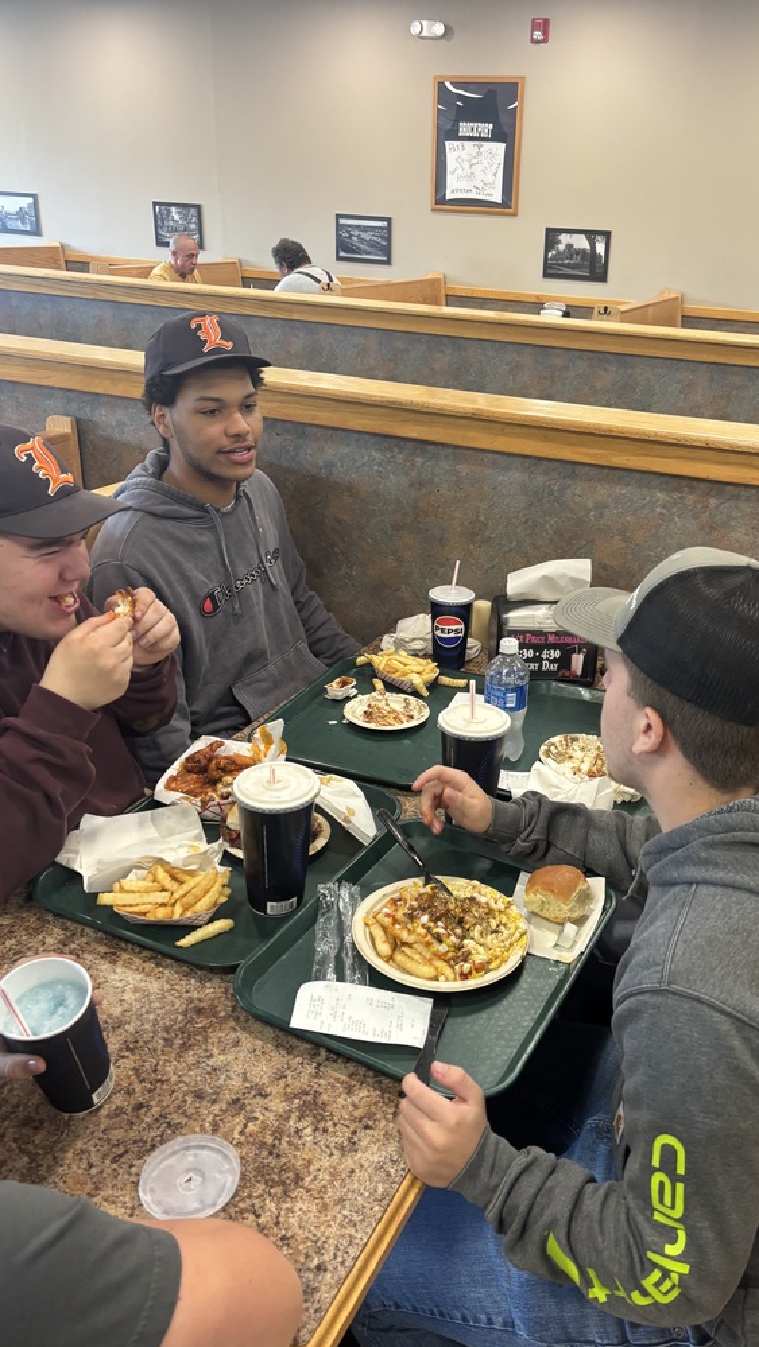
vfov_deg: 66.1
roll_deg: -1.3
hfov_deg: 40.0
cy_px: 674
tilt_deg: -23.5
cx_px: 465
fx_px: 1037
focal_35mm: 29
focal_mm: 5.96
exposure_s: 1/60
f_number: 1.6
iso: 160
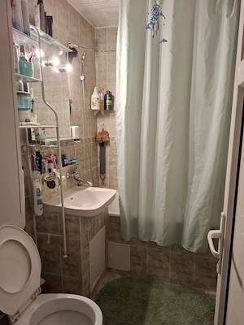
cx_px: 122
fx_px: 216
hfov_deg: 58.9
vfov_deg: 73.9
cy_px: 162
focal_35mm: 23
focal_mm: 5.54
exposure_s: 1/33
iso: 250
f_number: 1.8
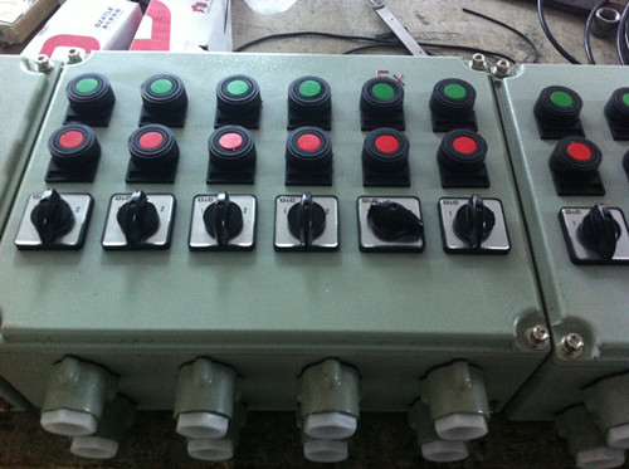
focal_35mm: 35
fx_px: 635
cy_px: 234
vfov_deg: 40.6
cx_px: 314
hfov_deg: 52.7
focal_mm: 3.85
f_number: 2.8
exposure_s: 1/17
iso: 320
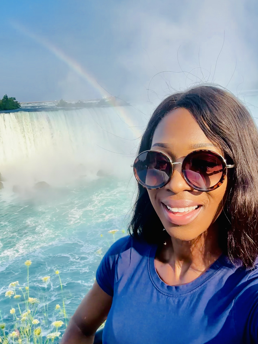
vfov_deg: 58.4
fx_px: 308
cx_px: 130
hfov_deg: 45.4
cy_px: 172
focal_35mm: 31
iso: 25
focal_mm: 2.69
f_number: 1.9
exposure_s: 1/740
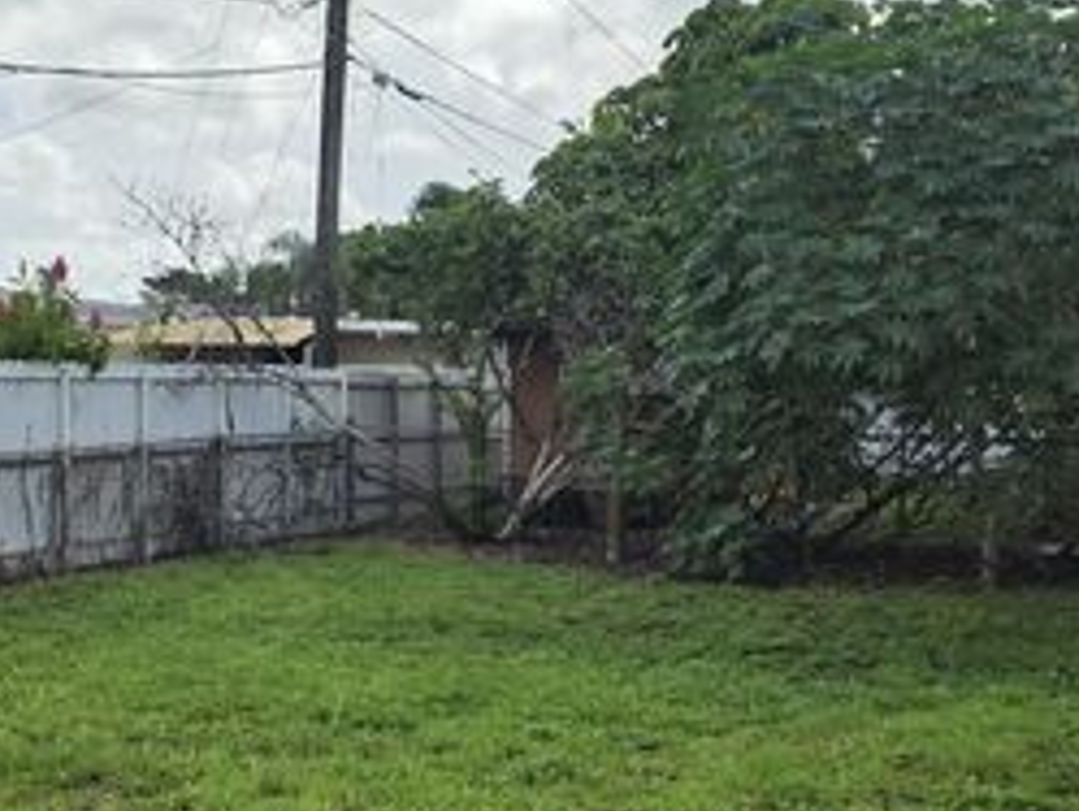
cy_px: 529
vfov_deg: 24.7
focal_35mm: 59
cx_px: 537
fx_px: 1840
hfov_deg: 32.7
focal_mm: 6.3
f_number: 1.7
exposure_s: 1/7626
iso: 80
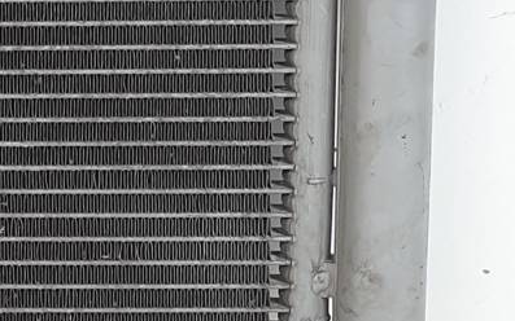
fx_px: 1403
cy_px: -6
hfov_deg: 17.6
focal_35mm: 100
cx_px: -355
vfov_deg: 12.9
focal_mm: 4.3
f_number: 2.4
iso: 64
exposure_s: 1/100
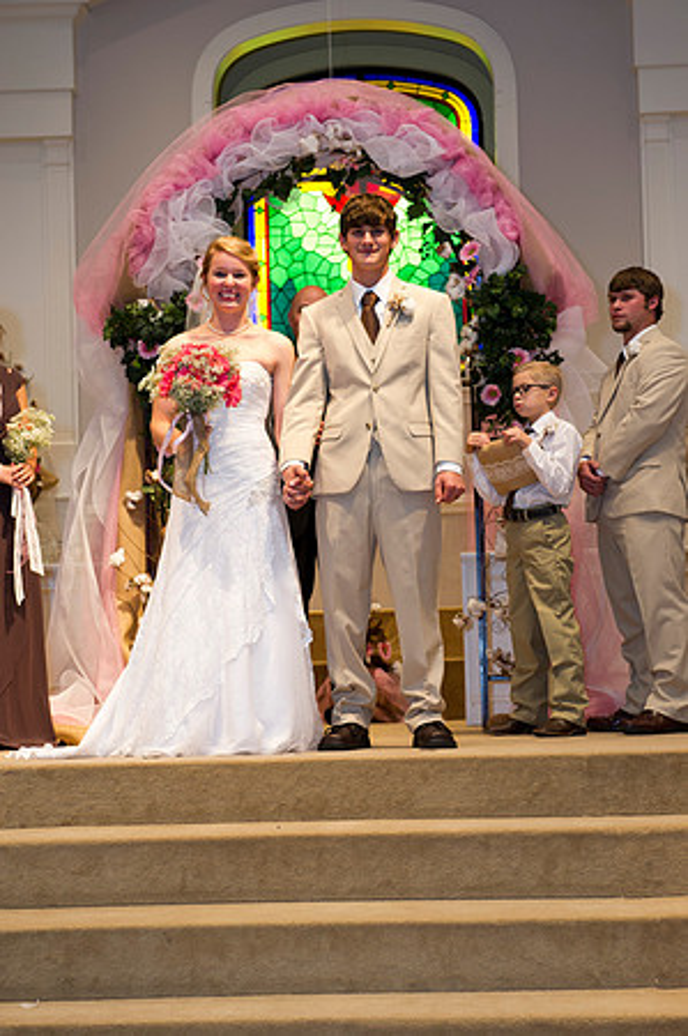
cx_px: 344
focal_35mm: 62
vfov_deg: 32.4
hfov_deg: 21.9
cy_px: 518
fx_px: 1781
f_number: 5
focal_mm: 62
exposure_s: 1/160
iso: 1600
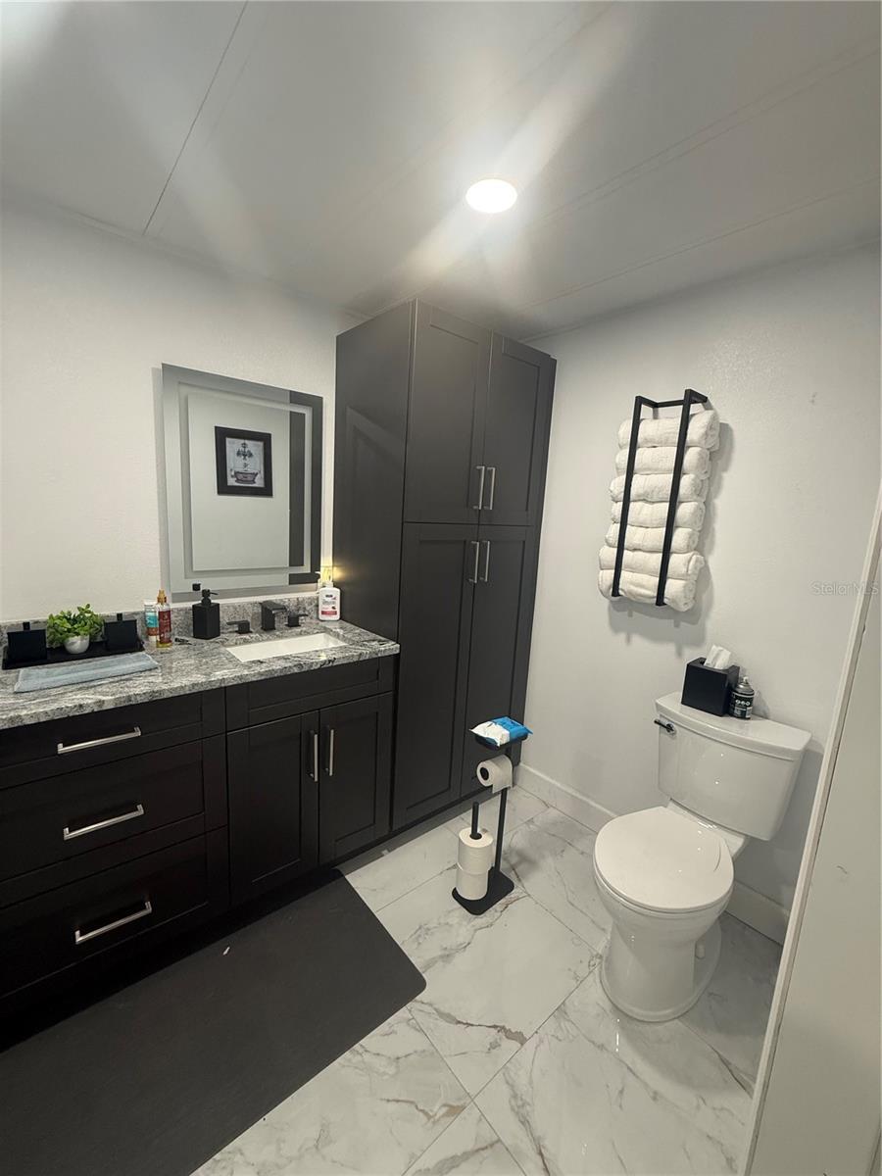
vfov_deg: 102.1
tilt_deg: -8.8
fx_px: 476
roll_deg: -4.0
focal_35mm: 14
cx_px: 441
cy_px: 588
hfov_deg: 85.7
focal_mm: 2.22
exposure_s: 1/60
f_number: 2.2
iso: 200
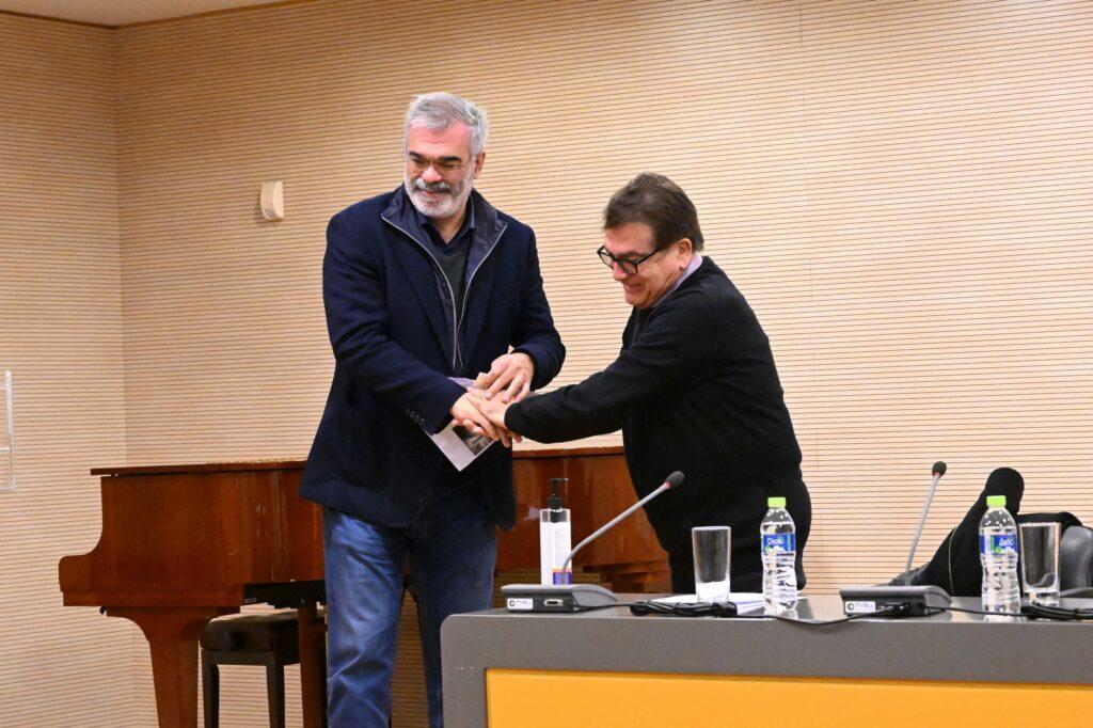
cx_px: 546
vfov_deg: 16.8
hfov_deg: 25.1
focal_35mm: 81
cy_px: 364
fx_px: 2458
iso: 12800
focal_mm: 54
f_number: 5.6
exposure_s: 1/200
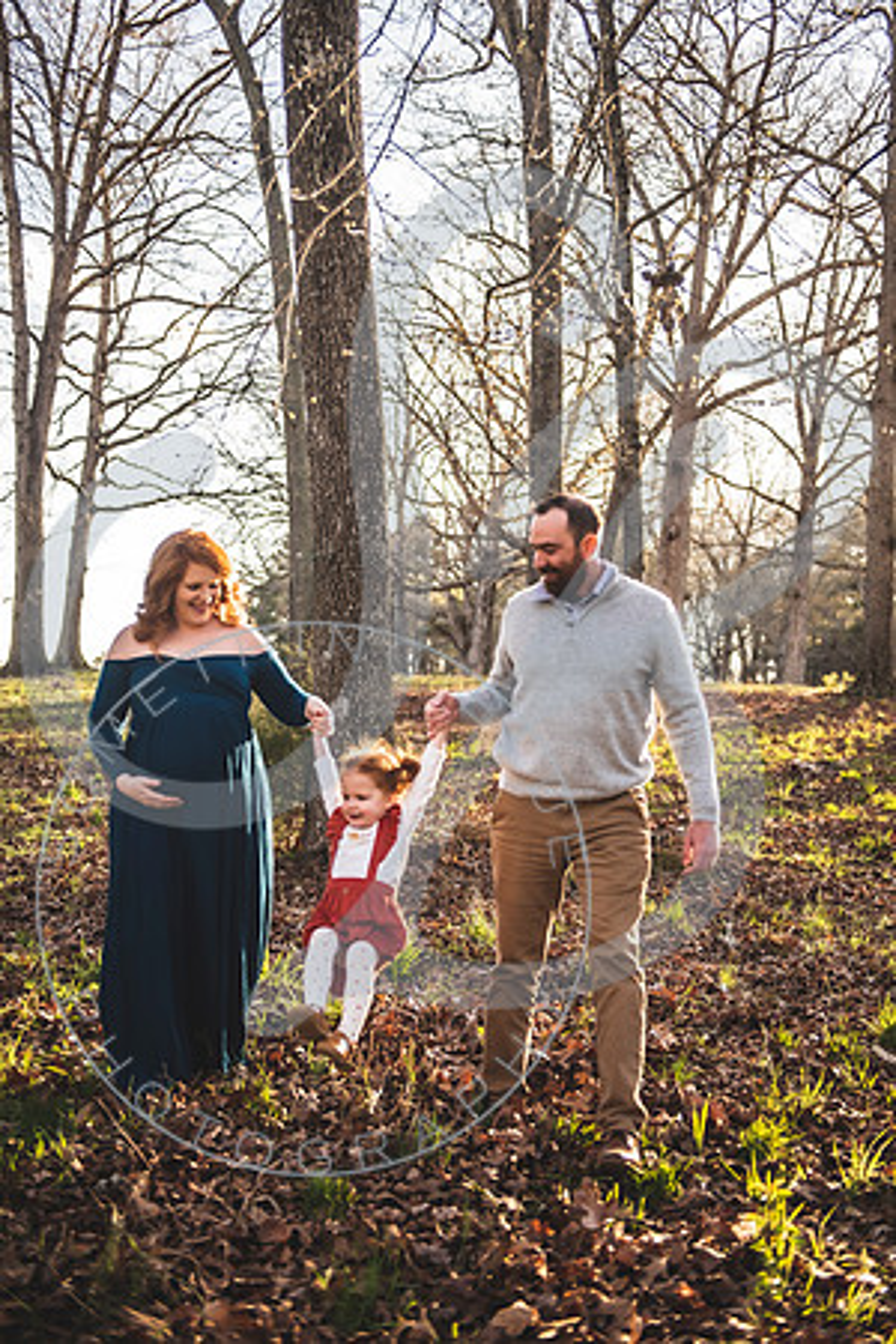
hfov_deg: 30.5
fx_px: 1643
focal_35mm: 44
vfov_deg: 44.5
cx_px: 448
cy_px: 672
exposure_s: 1/250
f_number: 2.8
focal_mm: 44
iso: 100
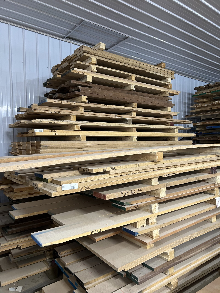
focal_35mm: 26
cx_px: 110
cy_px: 146
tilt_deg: -0.6
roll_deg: +0.6
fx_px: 220
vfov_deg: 67.3
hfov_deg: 53.1
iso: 200
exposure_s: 1/60
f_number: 1.5
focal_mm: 5.7
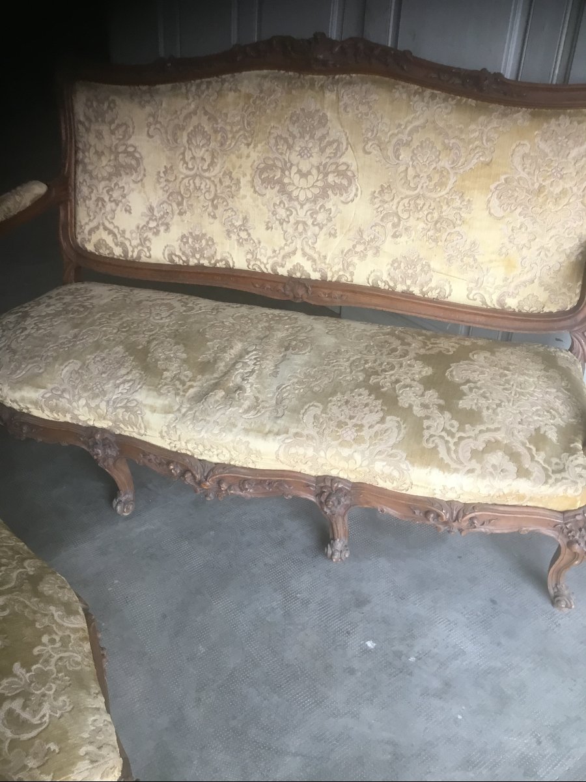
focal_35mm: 31
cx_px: 293
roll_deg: -0.5
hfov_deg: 45.4
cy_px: 391
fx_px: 700
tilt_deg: -32.3
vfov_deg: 58.4
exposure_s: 1/33
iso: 80
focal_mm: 3.3
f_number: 2.4
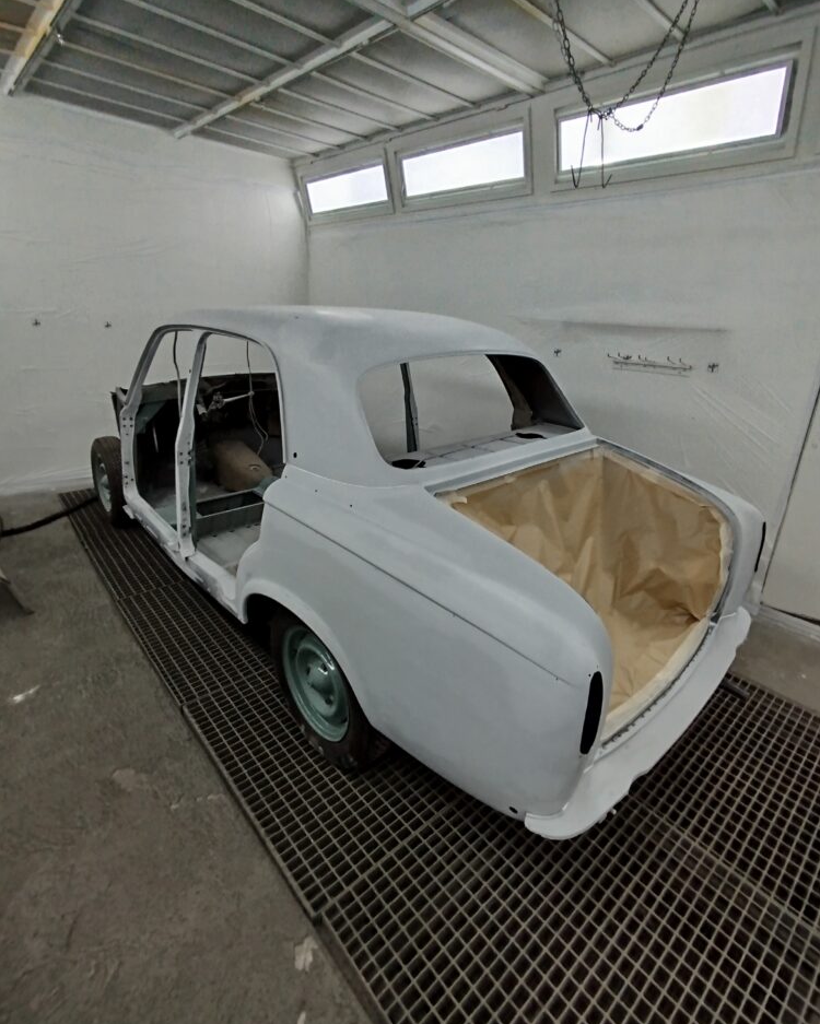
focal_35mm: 16
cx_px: 419
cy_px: 479
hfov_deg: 80.4
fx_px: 485
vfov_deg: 93.0
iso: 50
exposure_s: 1/50
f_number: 2.2
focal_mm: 1.65
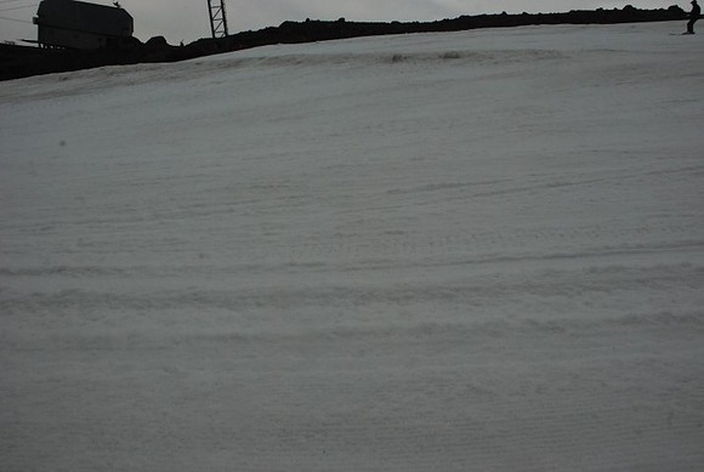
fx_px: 529
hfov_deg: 67.3
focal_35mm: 27
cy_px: 236
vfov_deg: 48.1
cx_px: 352
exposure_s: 1/200
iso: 1000
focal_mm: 18
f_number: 13
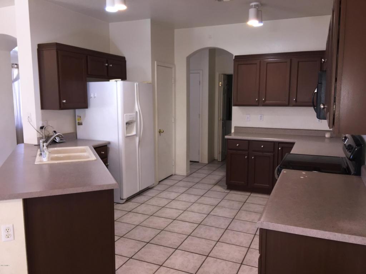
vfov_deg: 48.2
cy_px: 137
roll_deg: -0.2
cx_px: 183
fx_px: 307
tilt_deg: -6.6
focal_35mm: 29
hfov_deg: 61.7
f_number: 2.2
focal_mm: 4.15
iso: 80
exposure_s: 1/16
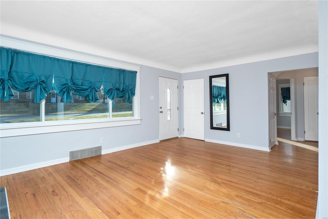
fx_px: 164
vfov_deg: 67.4
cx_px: 164
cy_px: 110
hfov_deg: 90.0
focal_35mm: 18
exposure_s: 1/10
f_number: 8
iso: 400
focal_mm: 9
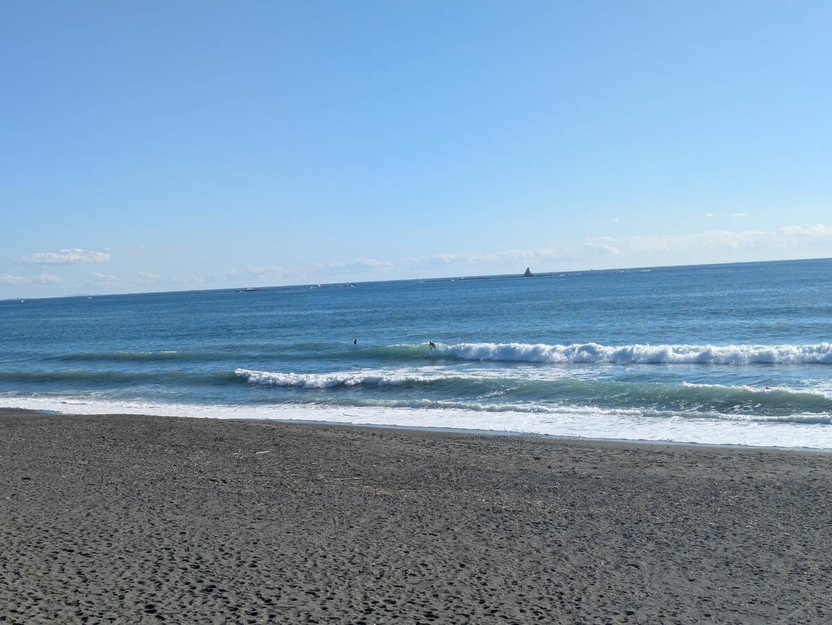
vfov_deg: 28.6
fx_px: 1226
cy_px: 312
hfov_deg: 37.5
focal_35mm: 51
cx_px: 416
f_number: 1.89
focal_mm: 5.43
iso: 53
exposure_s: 1/3003
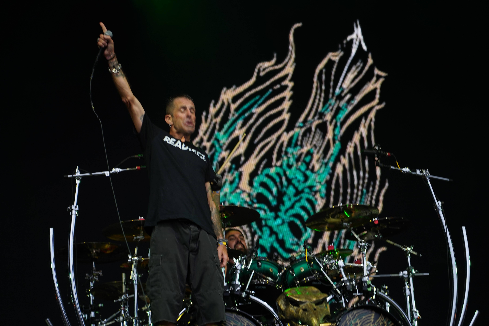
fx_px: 1426
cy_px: 163
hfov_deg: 19.5
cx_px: 244
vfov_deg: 13.0
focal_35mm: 105
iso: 250
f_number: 4
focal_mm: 105
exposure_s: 1/125
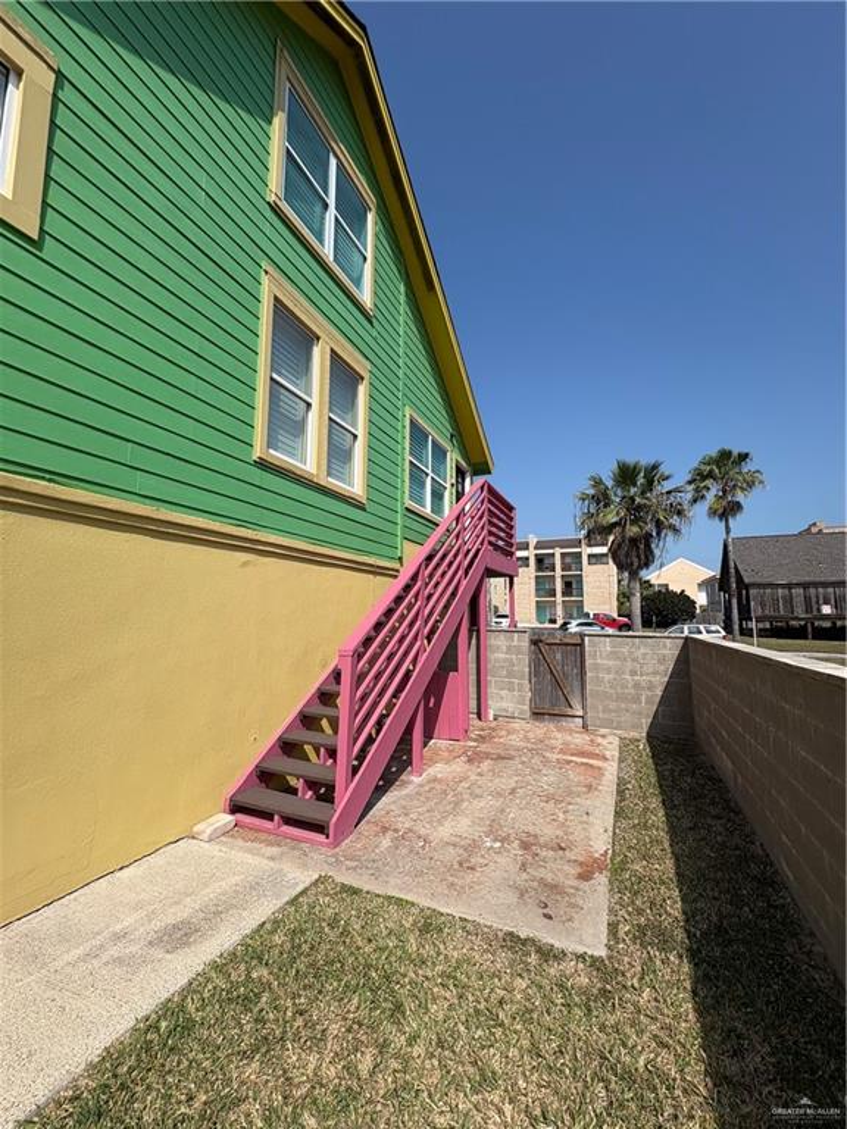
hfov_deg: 85.7
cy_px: 564
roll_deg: -0.7
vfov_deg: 102.1
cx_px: 424
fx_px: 457
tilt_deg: +7.0
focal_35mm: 14
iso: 50
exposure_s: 1/2770
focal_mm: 2.22
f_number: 2.2
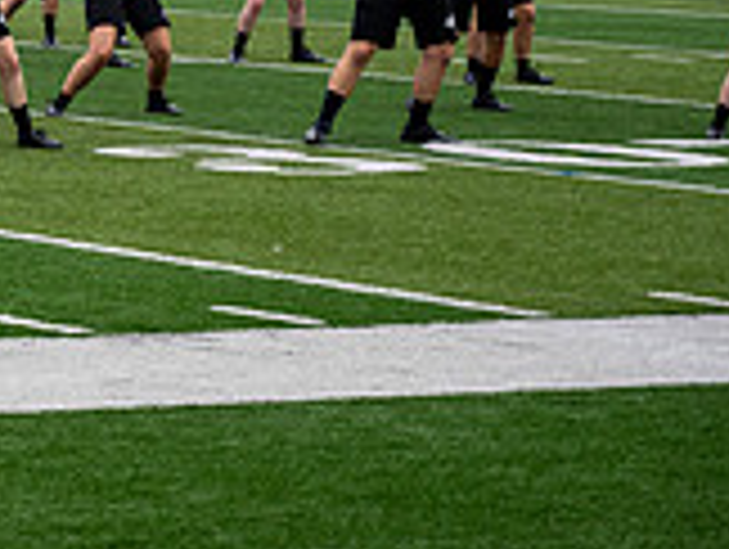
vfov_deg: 6.1
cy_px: -106
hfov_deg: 8.0
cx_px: -464
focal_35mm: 241
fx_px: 5083
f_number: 4
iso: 200
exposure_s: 1/800
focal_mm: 70
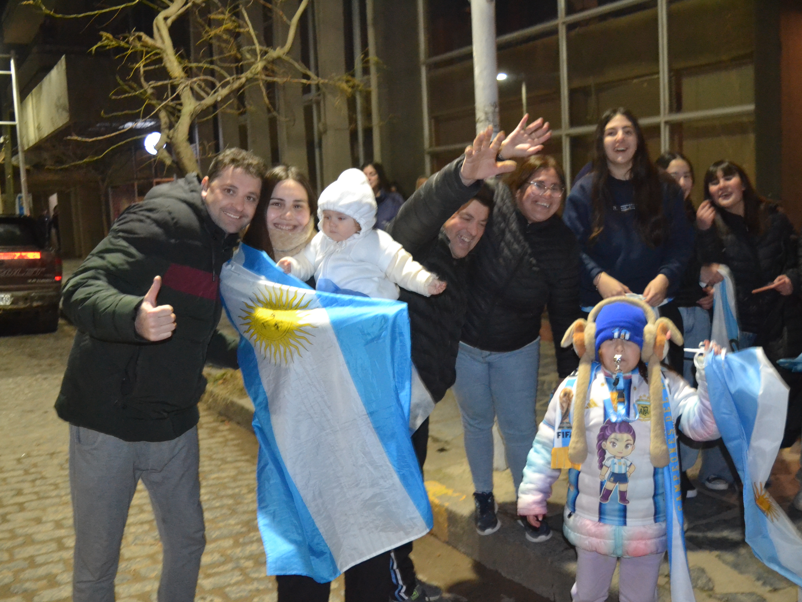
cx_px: 431
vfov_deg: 41.2
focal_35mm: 35
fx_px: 800
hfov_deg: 53.2
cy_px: 301
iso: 3200
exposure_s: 1/60
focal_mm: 21
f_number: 3.8
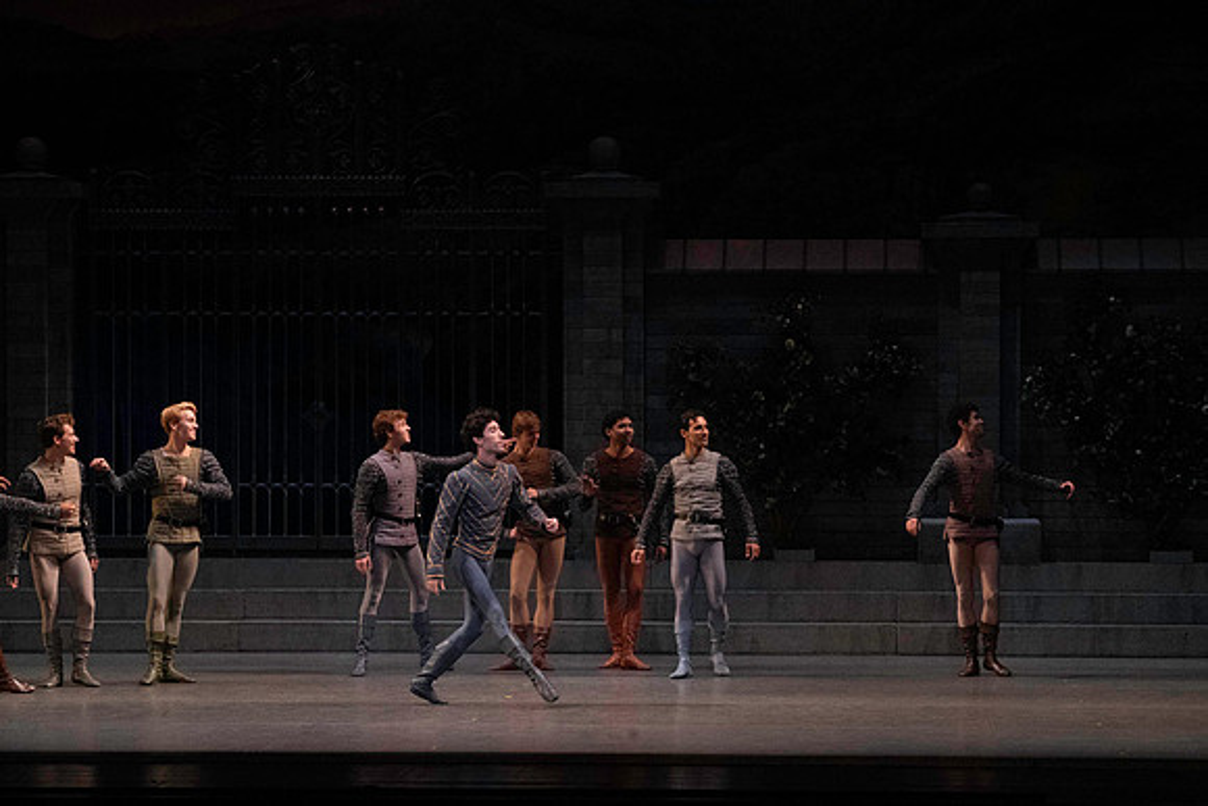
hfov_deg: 16.9
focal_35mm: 121
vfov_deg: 11.3
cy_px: 403
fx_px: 4061
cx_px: 604
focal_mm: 121
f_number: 11
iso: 16000
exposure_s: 1/400
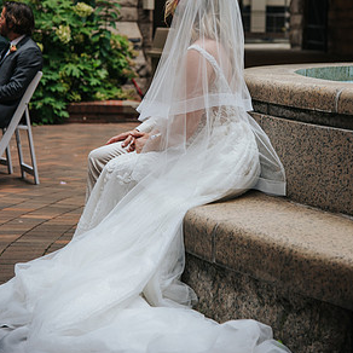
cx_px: 175
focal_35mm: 102
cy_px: 88
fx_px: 1177
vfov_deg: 17.0
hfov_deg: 17.1
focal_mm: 78
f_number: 4
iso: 450
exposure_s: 1/500
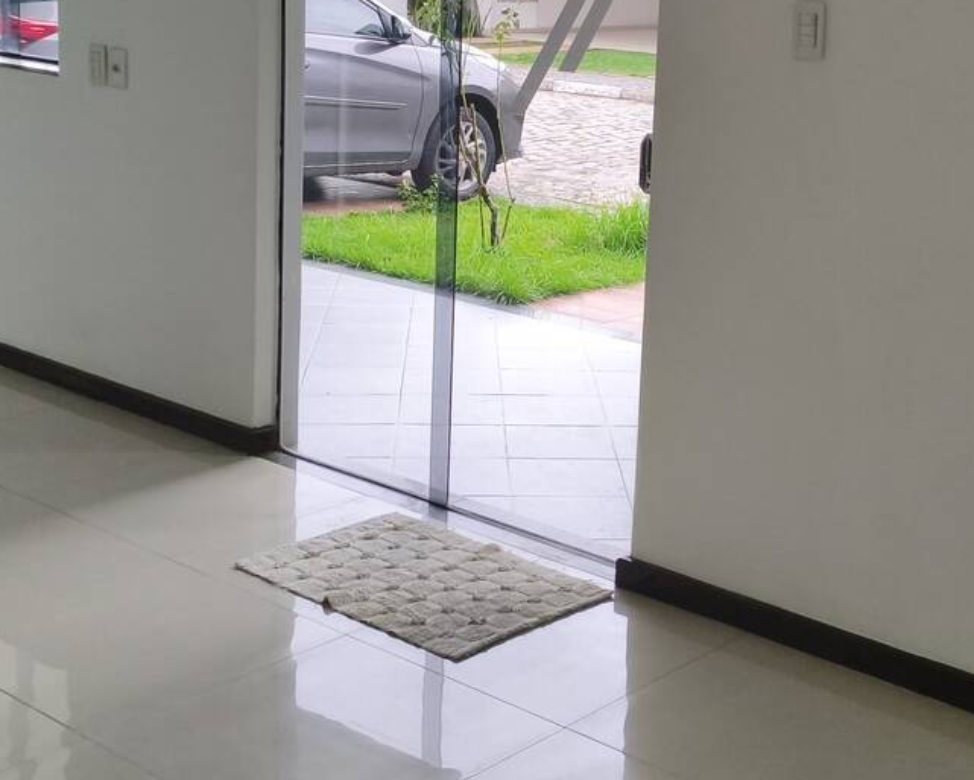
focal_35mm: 57
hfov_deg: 32.6
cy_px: 192
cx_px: 675
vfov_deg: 26.3
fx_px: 1643
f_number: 1.5
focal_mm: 4.94
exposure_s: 1/623
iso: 640
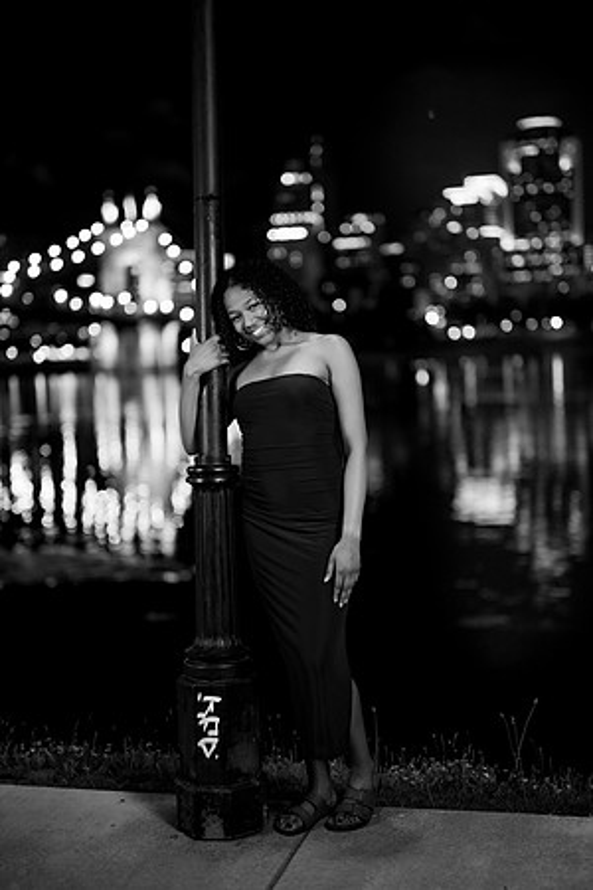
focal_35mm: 50
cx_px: 296
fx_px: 1235
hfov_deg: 27.0
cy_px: 445
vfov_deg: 39.6
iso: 320
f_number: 1.2
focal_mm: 50
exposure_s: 1/50
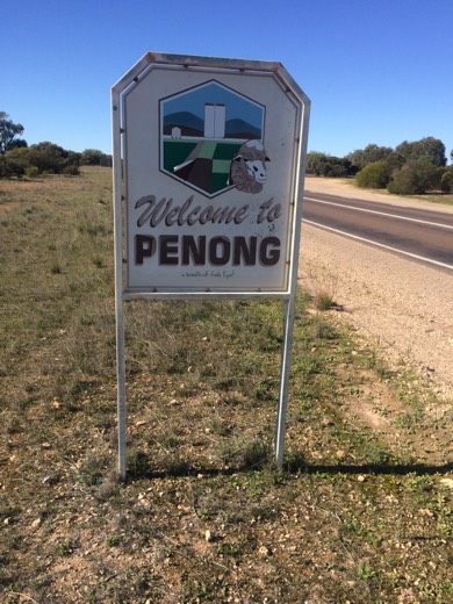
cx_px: 226
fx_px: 506
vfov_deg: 61.7
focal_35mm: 29
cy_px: 302
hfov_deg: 48.2
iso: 32
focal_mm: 4.15
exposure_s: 1/1866
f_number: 2.2
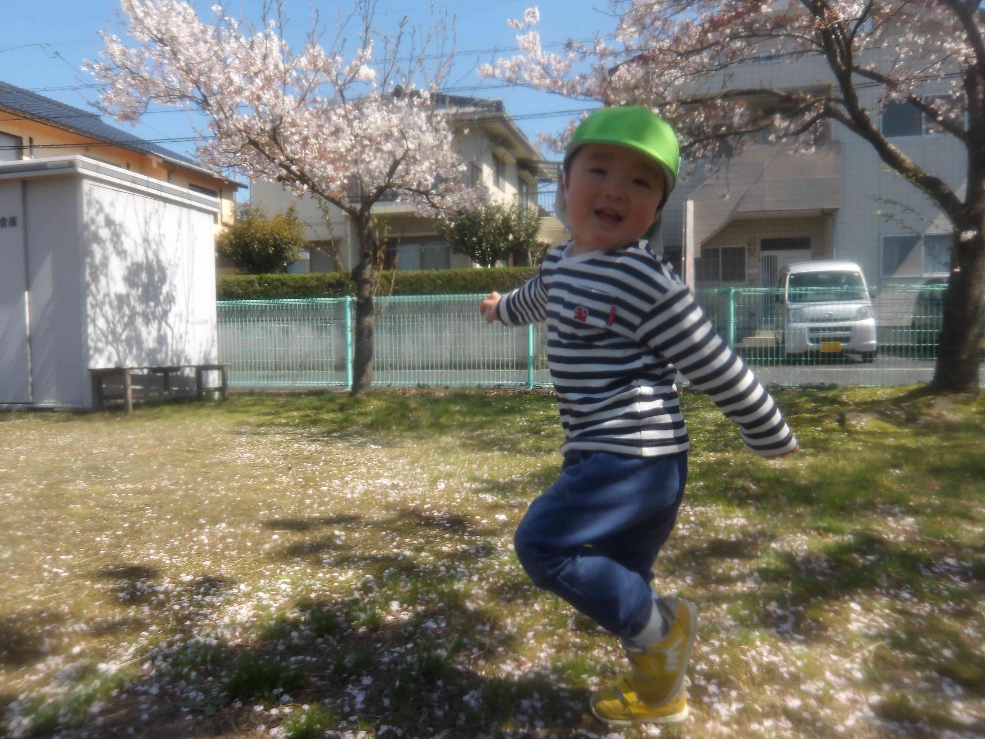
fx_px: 768
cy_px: 370
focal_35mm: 27
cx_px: 492
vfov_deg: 51.4
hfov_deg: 65.3
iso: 100
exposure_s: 1/1174
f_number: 3
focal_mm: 4.9
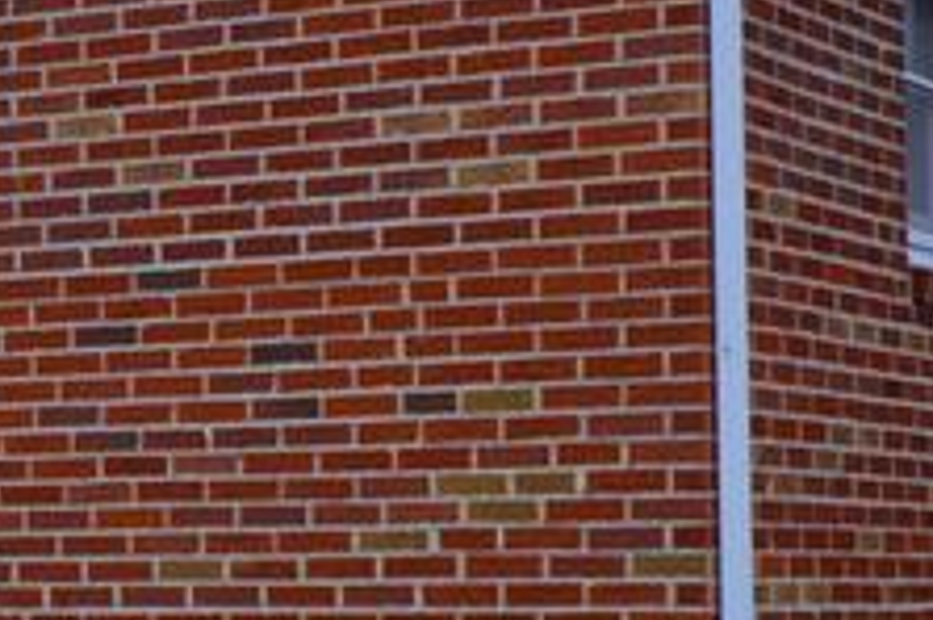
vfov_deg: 9.9
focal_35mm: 138
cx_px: -159
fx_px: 3571
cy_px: 373
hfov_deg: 14.5
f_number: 7.1
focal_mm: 20
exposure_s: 1/100
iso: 100
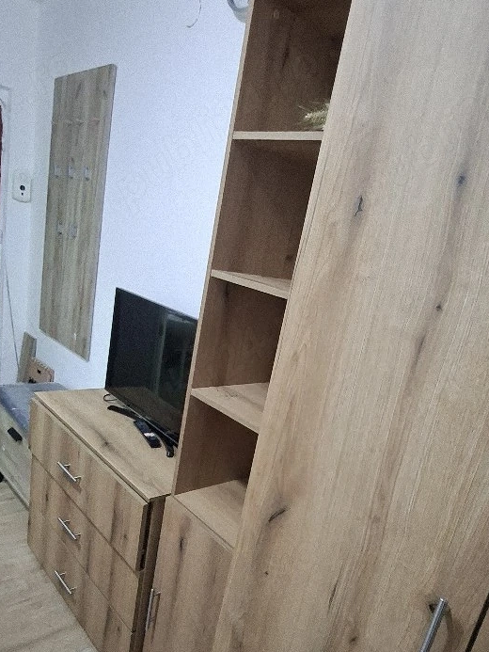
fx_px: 471
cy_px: 409
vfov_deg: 68.3
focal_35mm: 25
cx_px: 279
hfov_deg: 54.7
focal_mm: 1.74
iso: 400
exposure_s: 1/24
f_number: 2.2
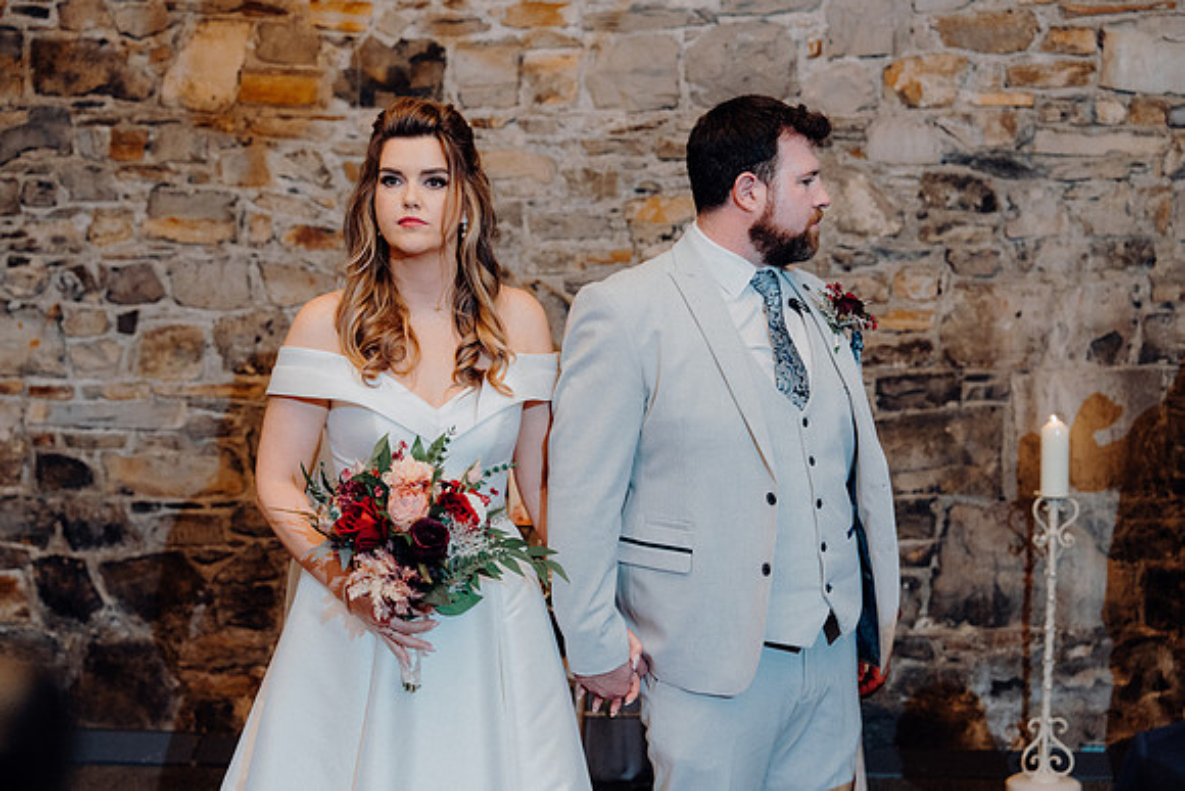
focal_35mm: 56
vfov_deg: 24.2
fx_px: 1844
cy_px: 396
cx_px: 592
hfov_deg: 35.6
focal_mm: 56
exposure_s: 1/200
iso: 2500
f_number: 3.5
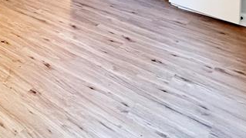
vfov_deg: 19.2
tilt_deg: -6.0
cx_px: 2
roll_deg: +2.2
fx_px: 319
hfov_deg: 37.8
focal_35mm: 49
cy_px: -103
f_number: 2.2
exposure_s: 1/60
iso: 800
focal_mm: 2.22
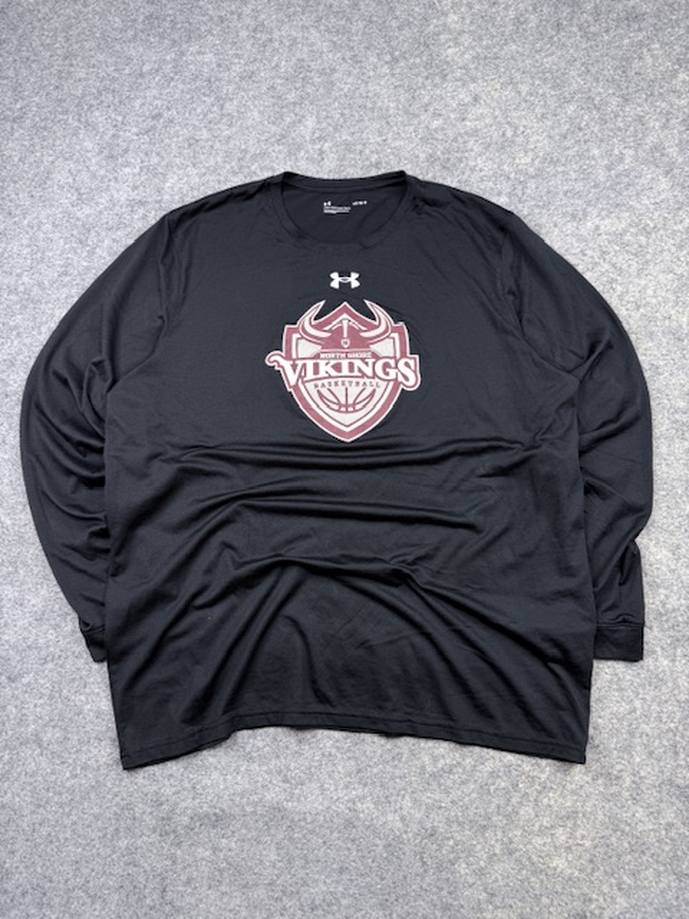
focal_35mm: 24
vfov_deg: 71.6
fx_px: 637
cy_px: 460
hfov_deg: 56.8
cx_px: 344
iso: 100
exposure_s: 1/100
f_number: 1.78
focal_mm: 6.76
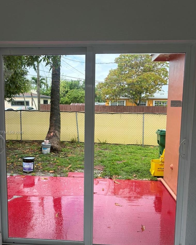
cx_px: 91
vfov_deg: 55.6
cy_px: 133
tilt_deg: -6.1
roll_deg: -0.6
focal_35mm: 32
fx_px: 232
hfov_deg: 45.7
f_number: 1.6
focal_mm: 5.96
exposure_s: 1/591
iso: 64
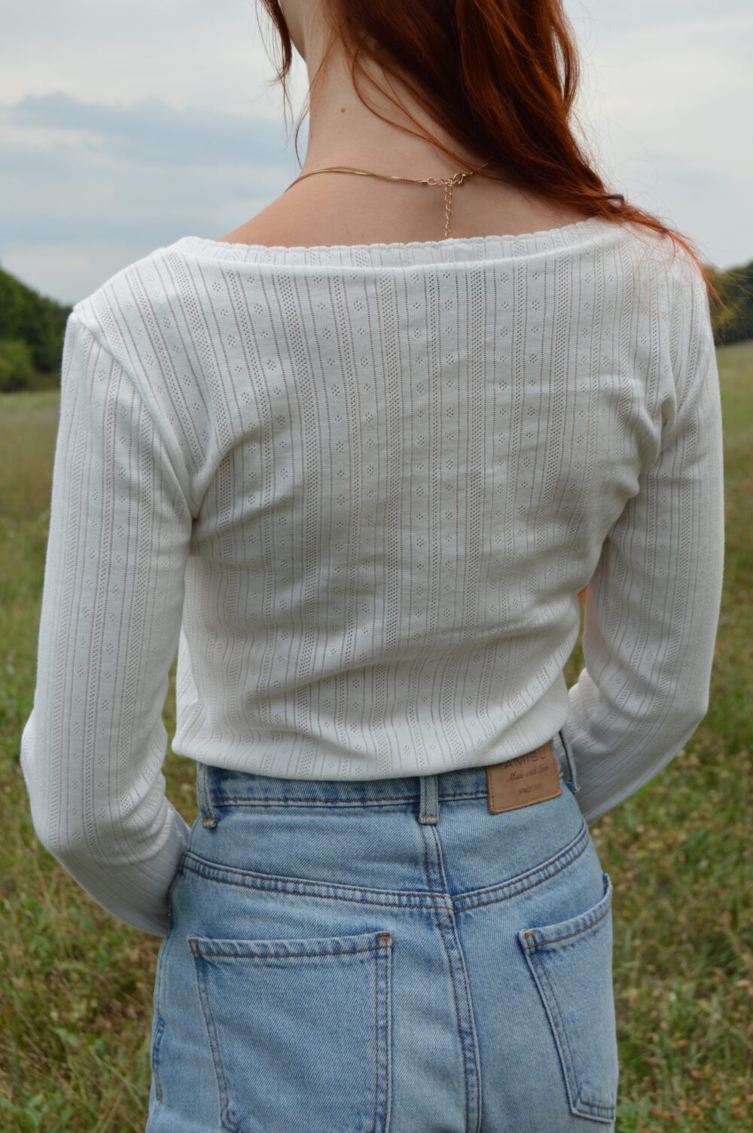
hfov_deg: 23.7
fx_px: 1792
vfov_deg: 35.1
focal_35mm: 57
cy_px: 566
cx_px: 376
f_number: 7.1
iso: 100
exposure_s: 1/200
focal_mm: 38
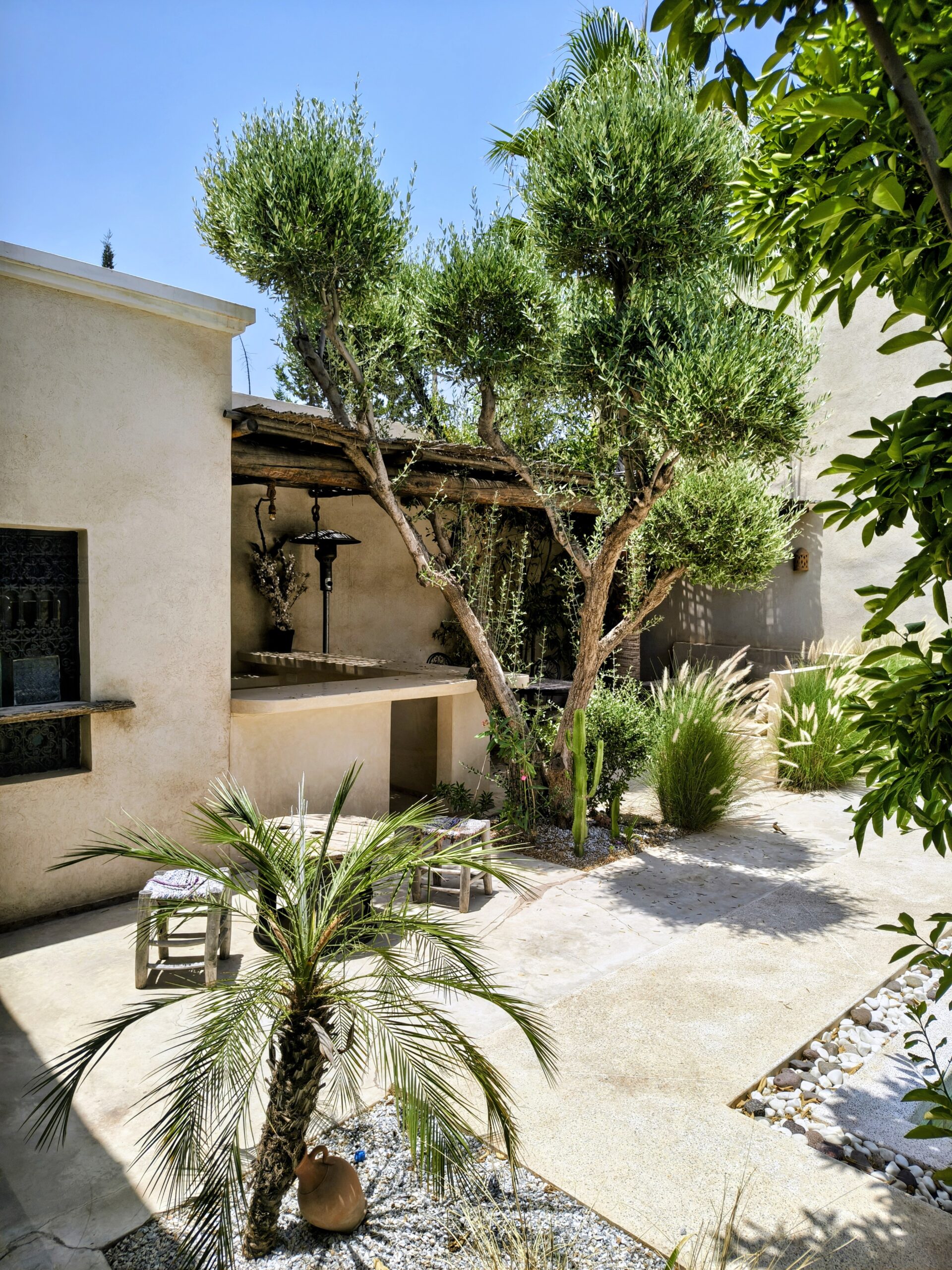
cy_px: 635
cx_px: 476
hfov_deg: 56.8
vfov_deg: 71.6
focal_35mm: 24
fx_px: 880
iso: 100
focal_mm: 5.56
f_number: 1.8
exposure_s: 1/810
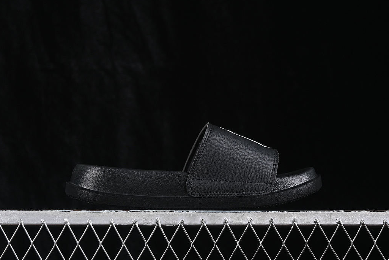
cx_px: 189
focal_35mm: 79
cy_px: 125
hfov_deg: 25.7
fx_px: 854
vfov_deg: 17.3
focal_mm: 50
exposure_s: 1/60
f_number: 6.3
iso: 160
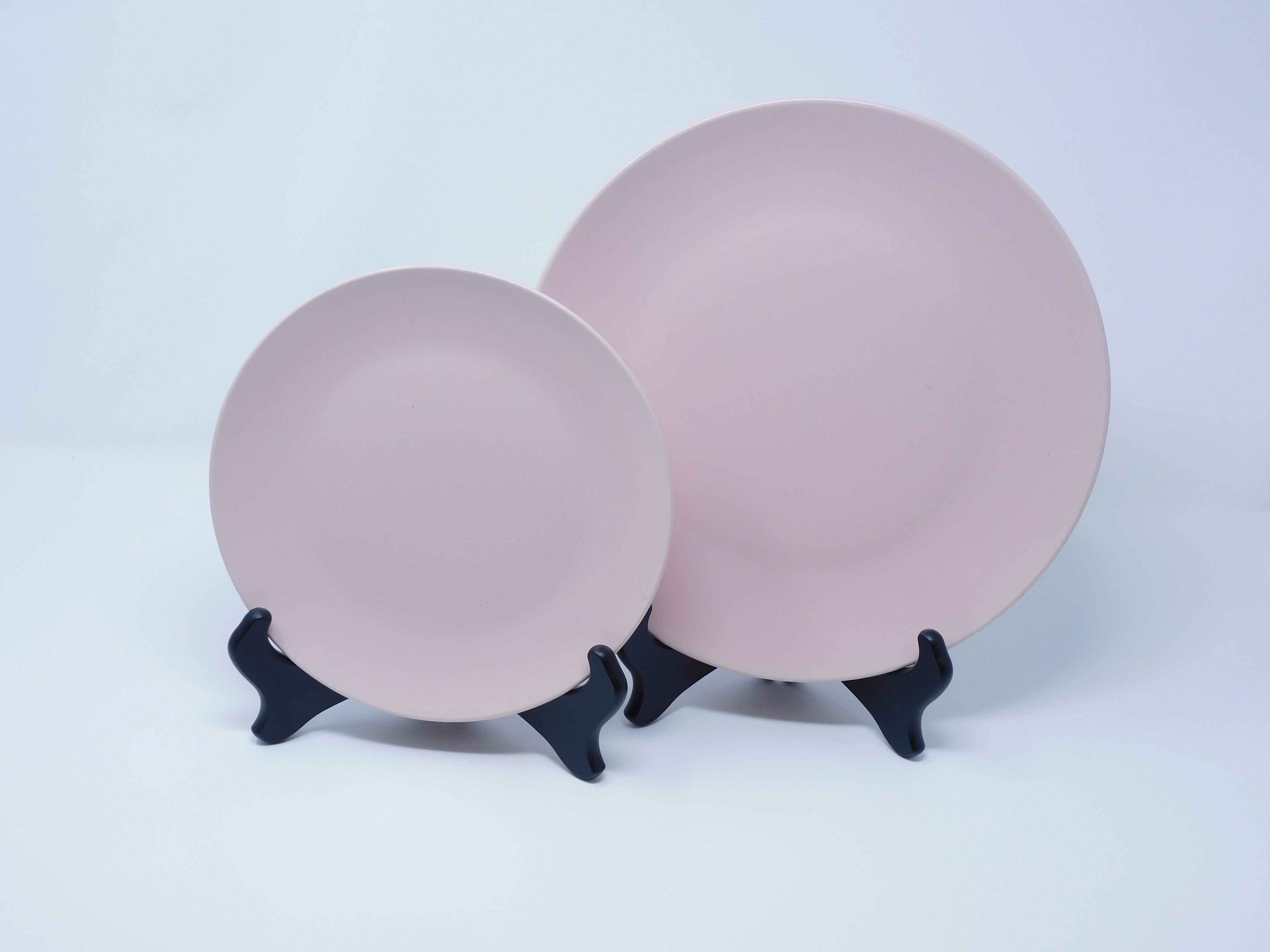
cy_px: 476
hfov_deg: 42.1
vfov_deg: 32.2
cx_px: 635
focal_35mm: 45
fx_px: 1651
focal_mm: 8.1
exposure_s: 1/80
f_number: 4
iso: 125
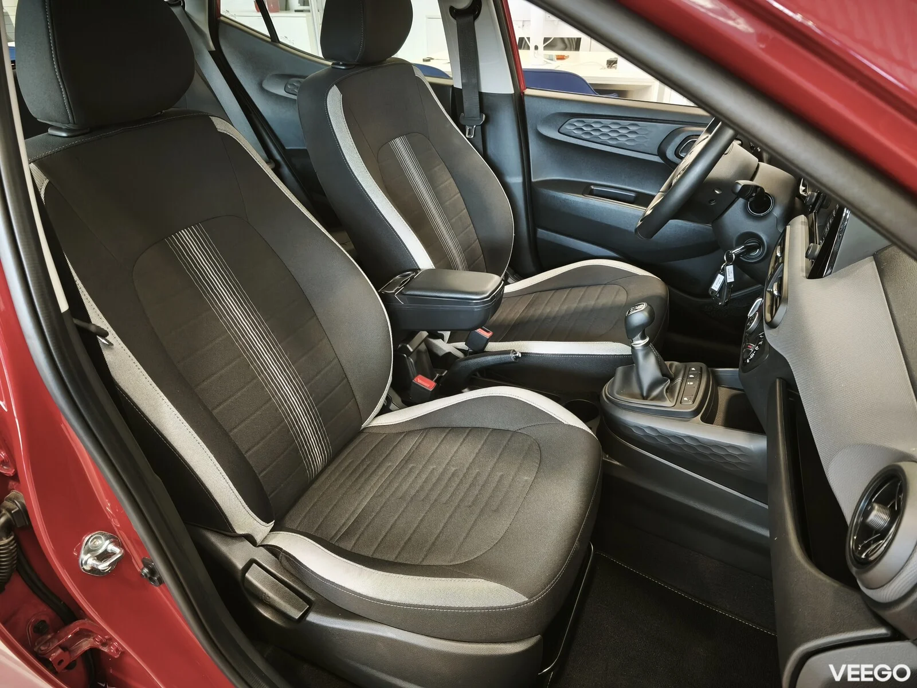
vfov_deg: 58.9
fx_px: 609
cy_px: 344
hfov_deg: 73.9
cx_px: 458
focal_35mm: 23
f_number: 1.7
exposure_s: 1/50
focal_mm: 5.35
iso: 800
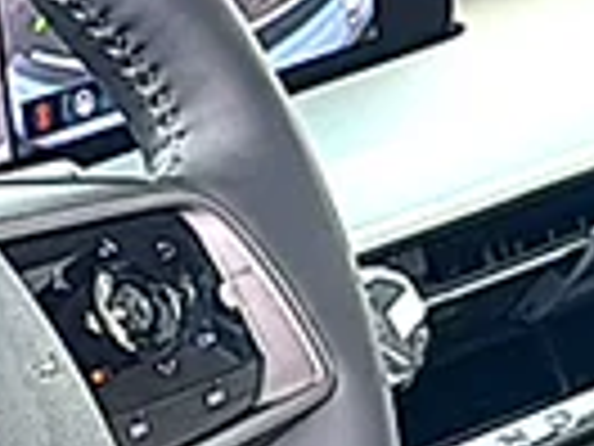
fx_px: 3552
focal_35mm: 207
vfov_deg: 7.1
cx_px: 212
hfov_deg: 9.6
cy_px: 583
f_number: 1.78
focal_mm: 6.86
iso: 80
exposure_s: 1/157
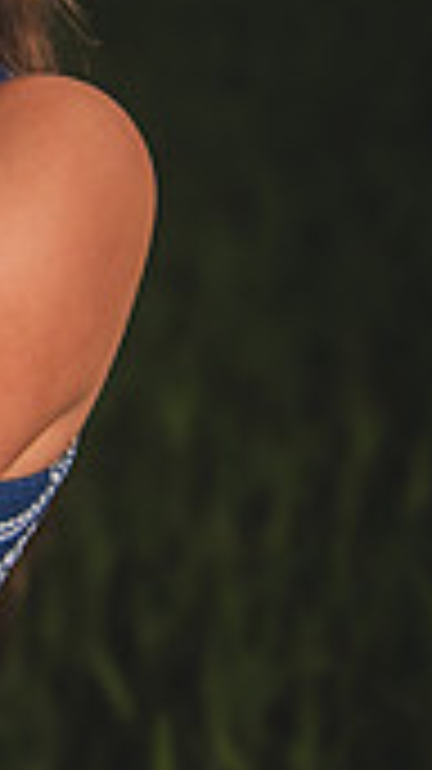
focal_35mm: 110
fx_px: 2243
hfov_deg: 9.0
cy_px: 47
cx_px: -860
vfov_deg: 19.1
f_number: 2.8
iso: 200
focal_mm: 31
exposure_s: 1/1000
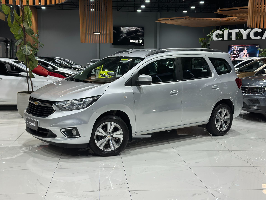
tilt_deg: -6.9
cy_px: 100
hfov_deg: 39.7
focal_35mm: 48
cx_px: 133
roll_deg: -0.8
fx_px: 369
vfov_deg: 30.3
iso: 125
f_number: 1.78
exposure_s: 1/120
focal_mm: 6.86
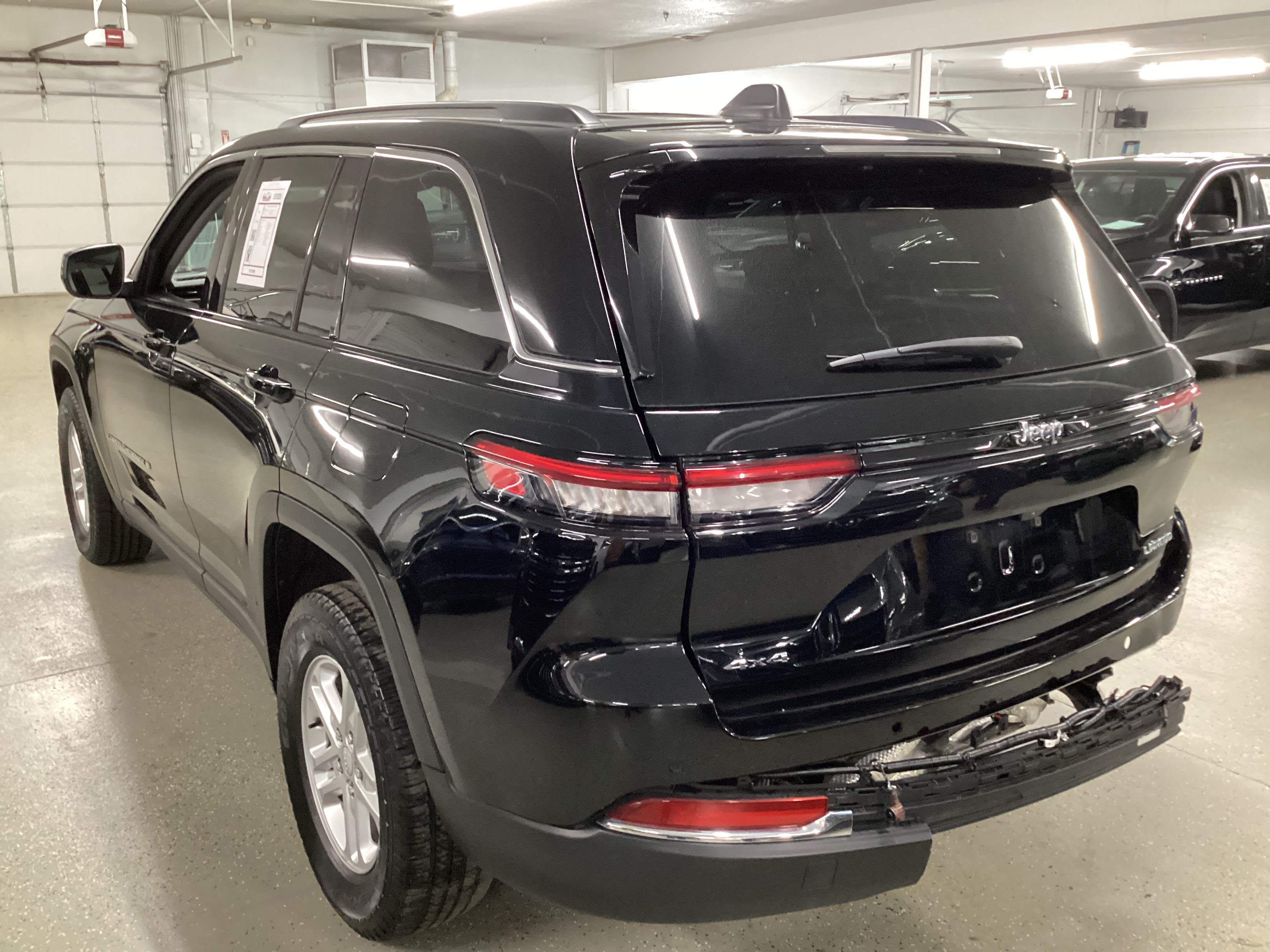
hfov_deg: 58.4
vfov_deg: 45.4
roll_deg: -0.8
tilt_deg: -16.7
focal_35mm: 31
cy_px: 476
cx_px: 635
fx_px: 1137
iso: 500
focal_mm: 3.3
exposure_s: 1/30
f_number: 2.4
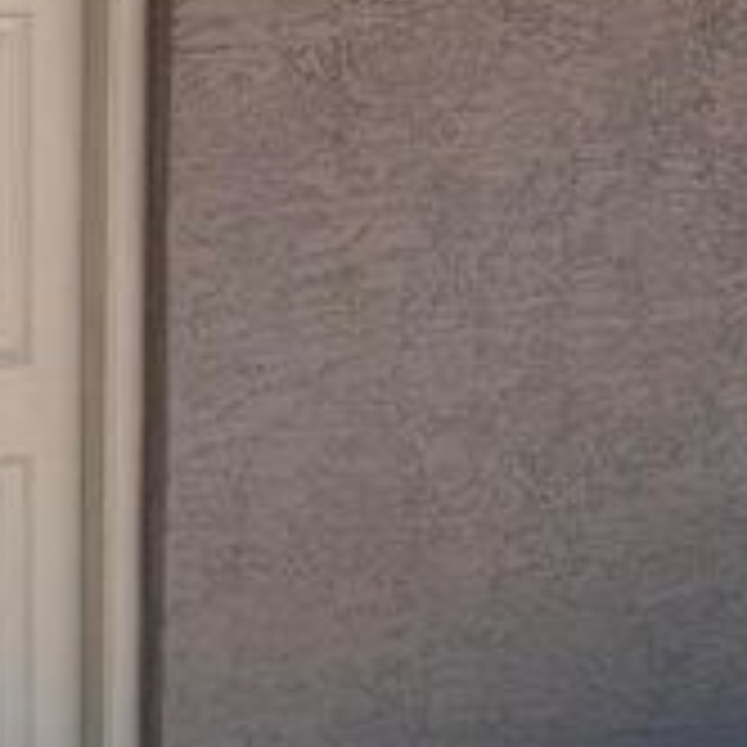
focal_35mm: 85
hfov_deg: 19.7
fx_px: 2075
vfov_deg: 20.4
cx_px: -27
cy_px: 425
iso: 80
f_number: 1.78
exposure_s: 1/2445
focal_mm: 6.76
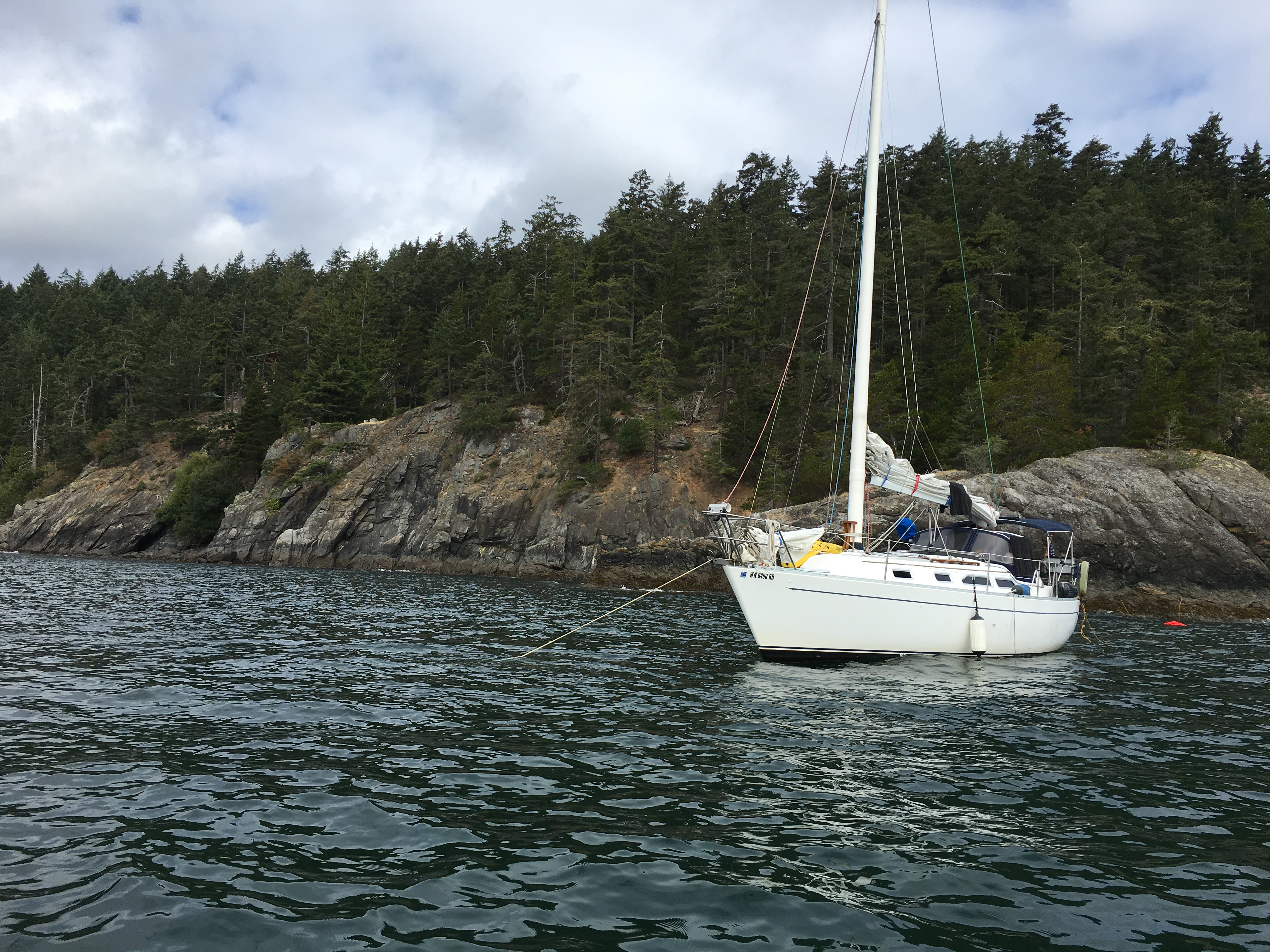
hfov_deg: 61.7
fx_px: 1064
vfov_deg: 48.2
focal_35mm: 29
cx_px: 635
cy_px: 476
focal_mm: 4.15
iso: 25
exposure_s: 1/1789
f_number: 2.2
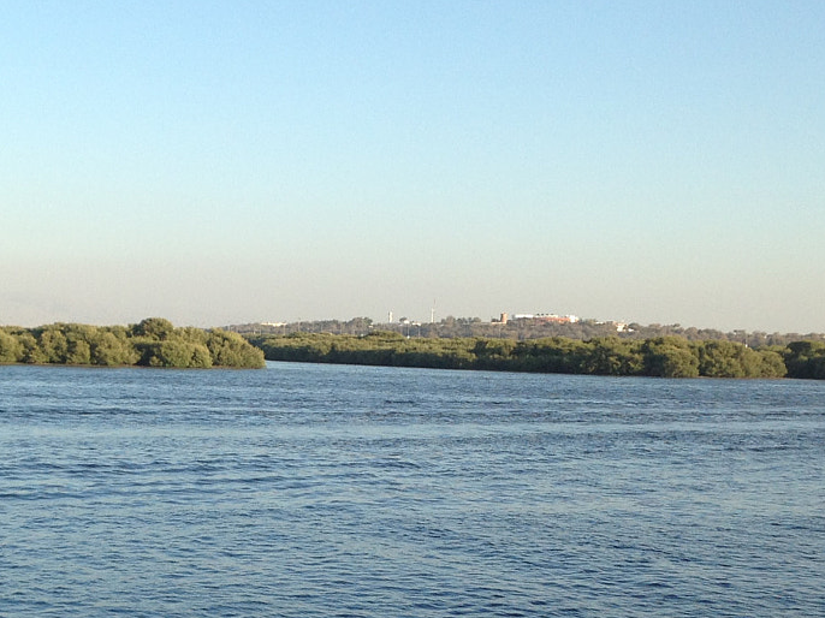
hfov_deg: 25.0
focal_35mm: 77
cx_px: 183
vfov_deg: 18.9
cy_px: 518
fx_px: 1834
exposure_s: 1/695
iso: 50
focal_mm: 4.12
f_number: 2.4
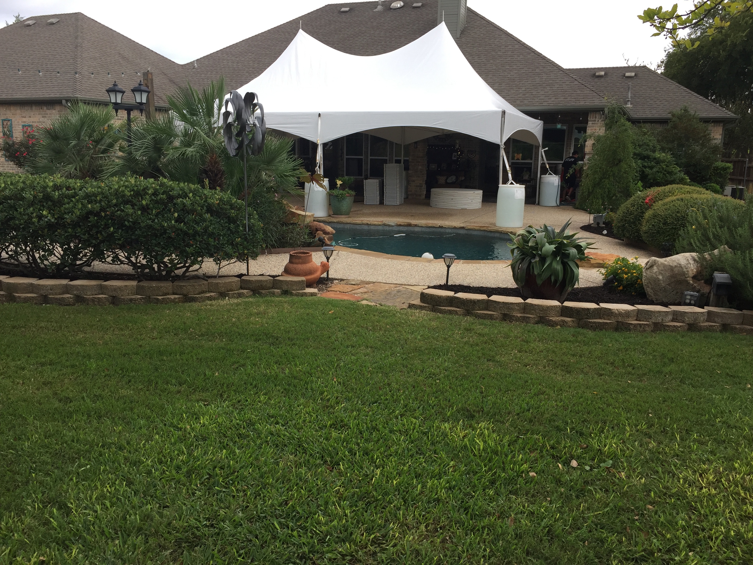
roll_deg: -0.3
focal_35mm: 29
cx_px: 376
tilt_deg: -11.0
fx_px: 631
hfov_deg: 61.7
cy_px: 282
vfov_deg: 48.2
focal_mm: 4.15
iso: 32
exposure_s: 1/194
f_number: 2.2
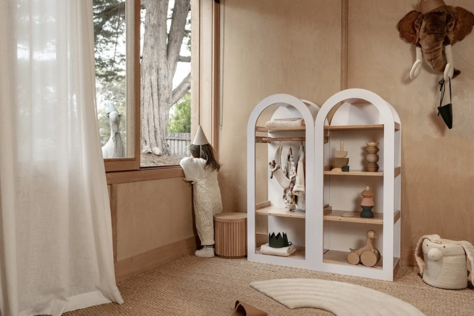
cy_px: 158
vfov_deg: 44.9
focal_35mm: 29
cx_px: 237
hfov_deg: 63.7
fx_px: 382
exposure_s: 1/250
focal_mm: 29
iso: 1600
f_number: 4
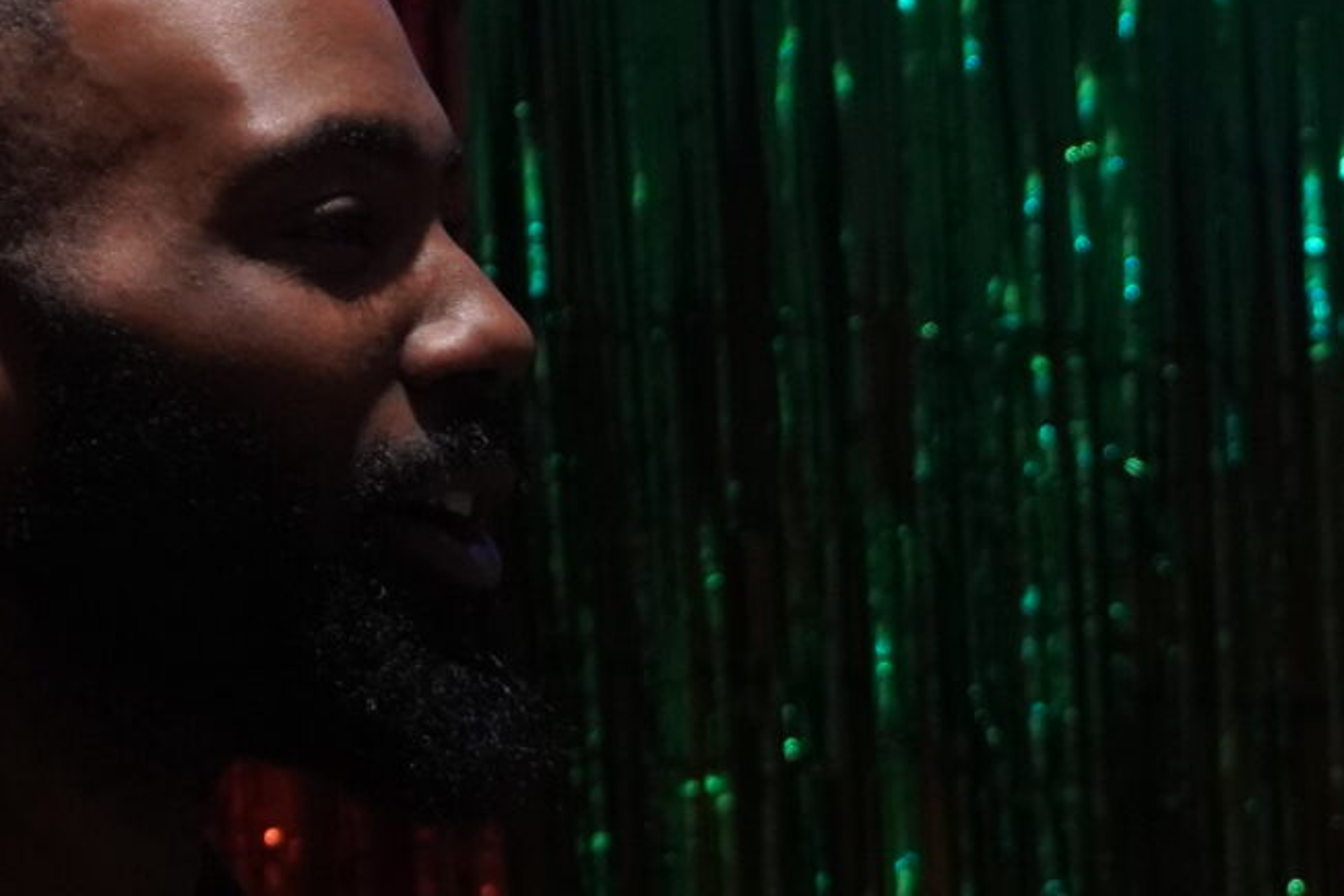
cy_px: 1221
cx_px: 941
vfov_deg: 3.9
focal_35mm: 354
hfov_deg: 5.8
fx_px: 13215
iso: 1250
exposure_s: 1/25
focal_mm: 60
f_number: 5.6
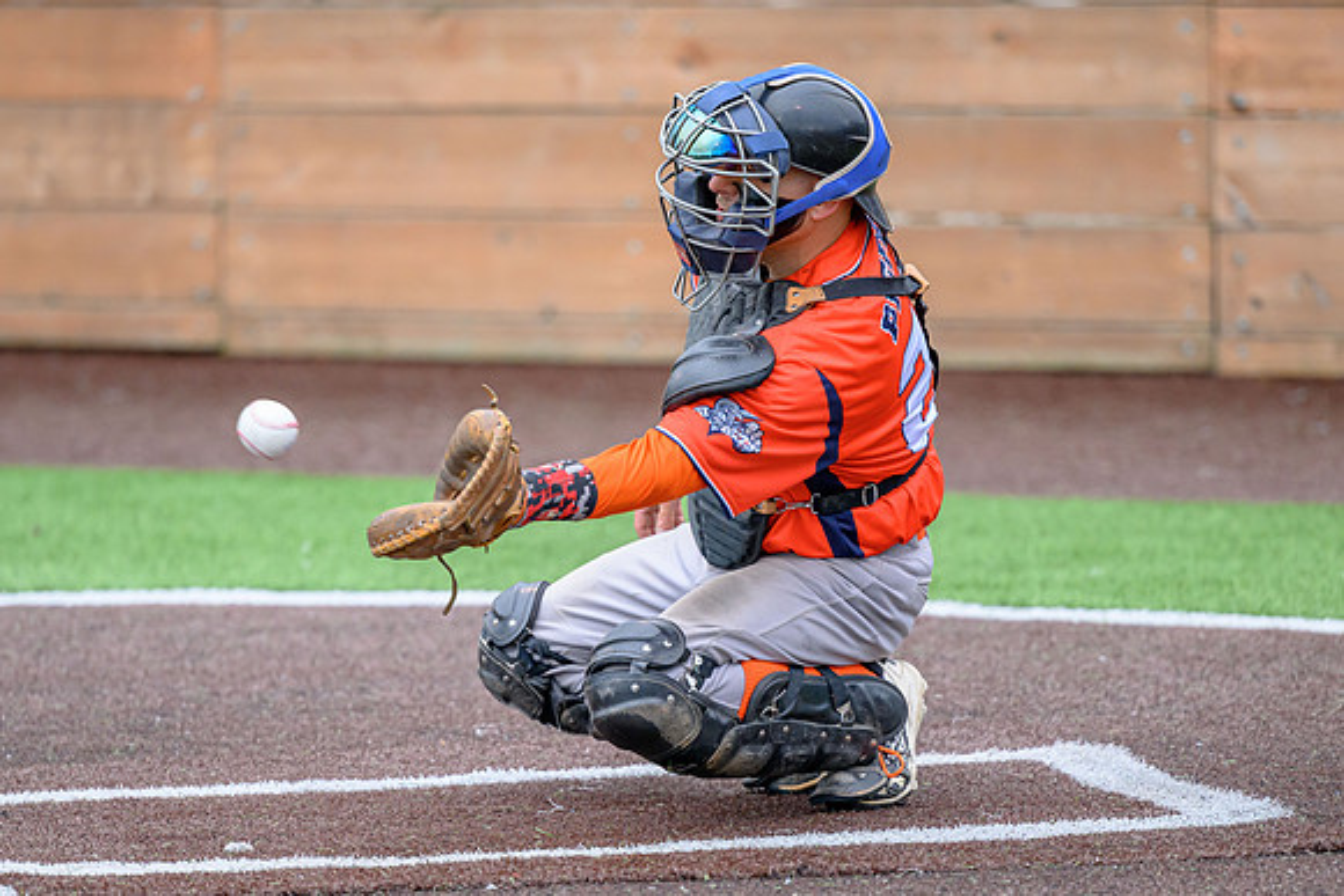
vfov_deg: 4.9
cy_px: 554
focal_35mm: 280
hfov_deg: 7.3
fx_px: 10470
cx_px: 656
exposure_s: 1/2000
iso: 1400
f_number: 2.8
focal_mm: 180
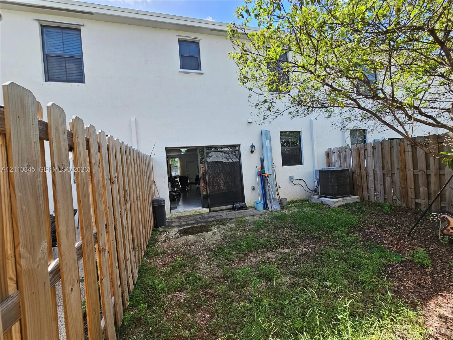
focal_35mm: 13
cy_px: 170
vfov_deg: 89.9
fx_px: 170
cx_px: 226
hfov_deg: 106.2
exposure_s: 1/483
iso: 50
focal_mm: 2.2
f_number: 2.2
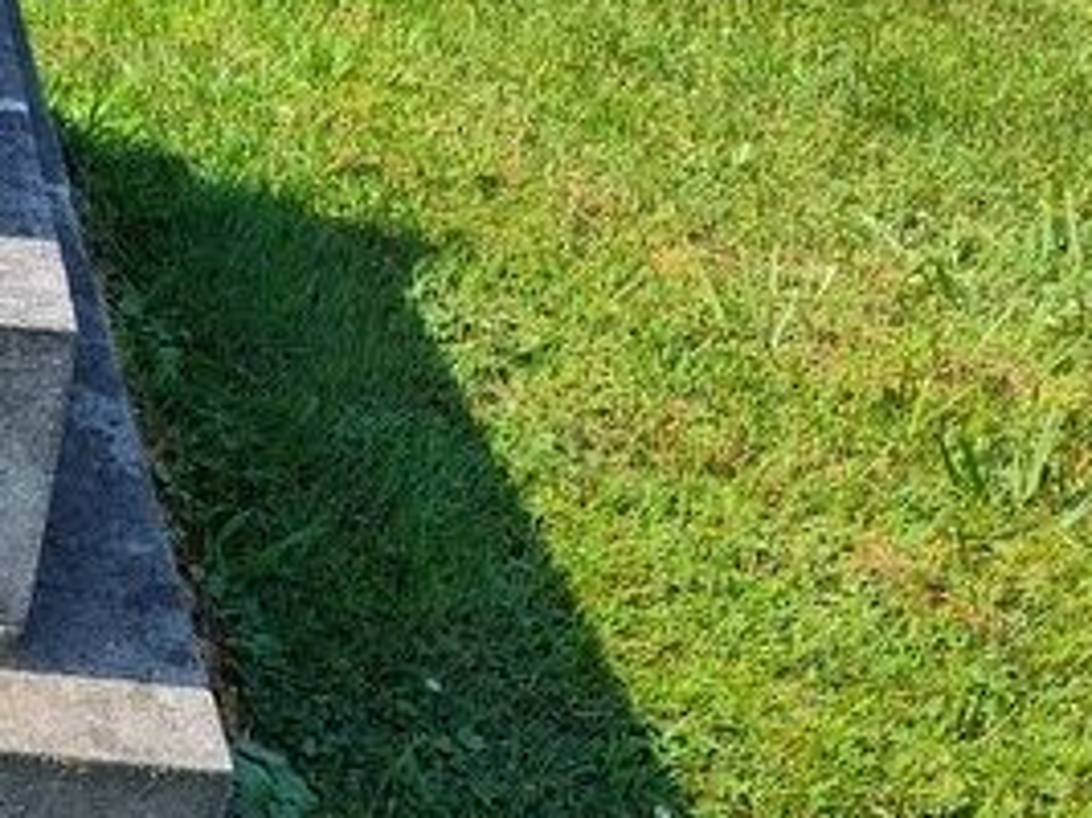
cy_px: 446
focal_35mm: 69
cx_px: -397
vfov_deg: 21.3
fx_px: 2176
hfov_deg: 24.0
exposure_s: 1/810
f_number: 1.8
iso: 100
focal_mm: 5.56
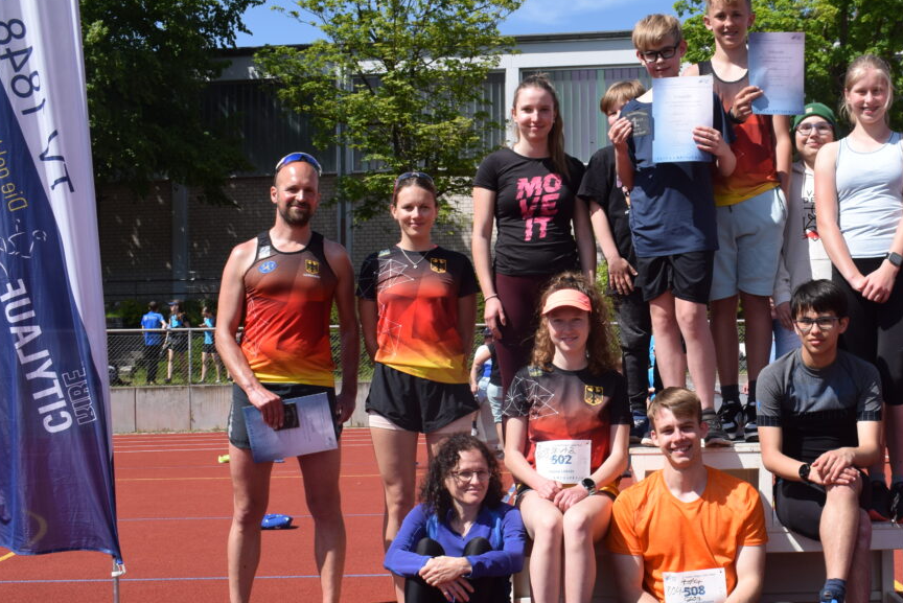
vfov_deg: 27.0
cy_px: 336
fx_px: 1255
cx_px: 613
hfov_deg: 39.0
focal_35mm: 50
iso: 200
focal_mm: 24
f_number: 10
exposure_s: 1/400
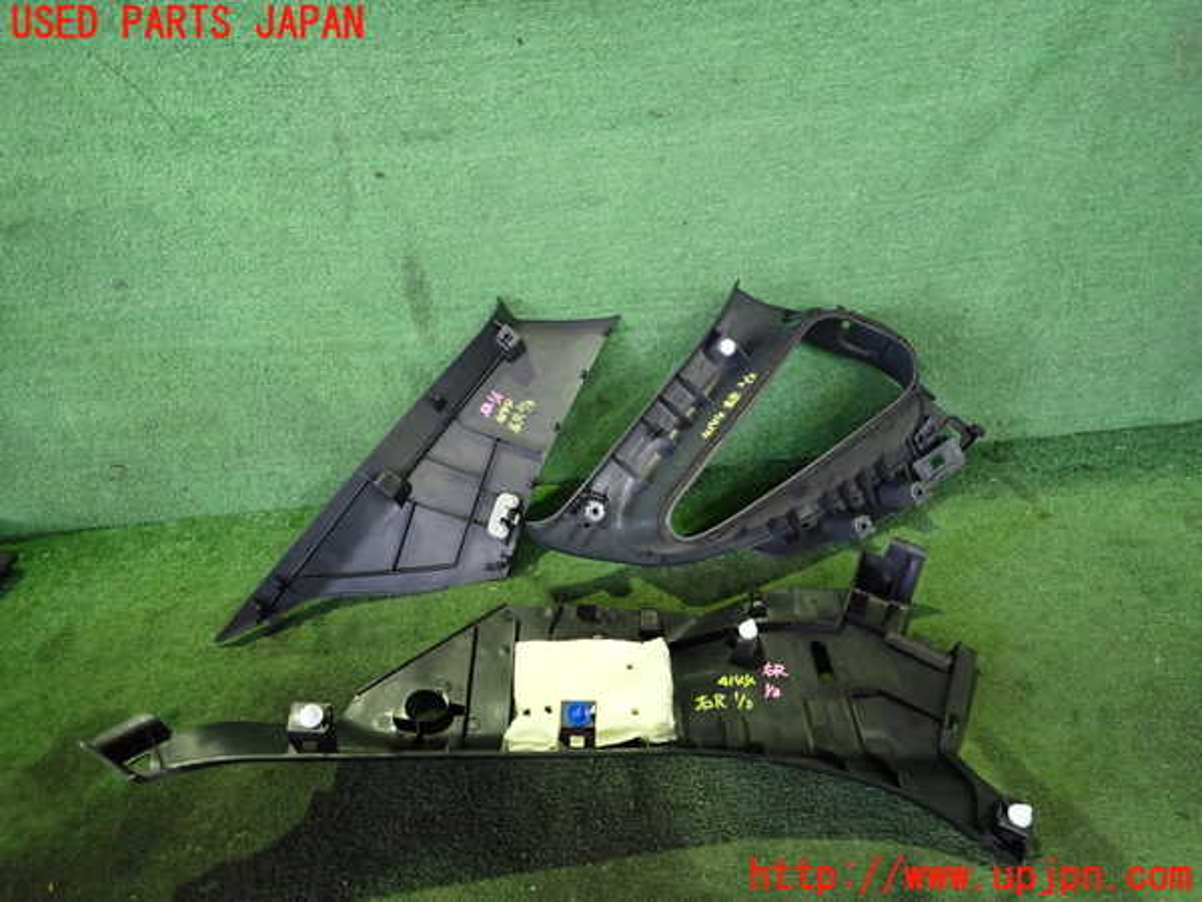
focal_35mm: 25
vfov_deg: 54.9
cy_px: 451
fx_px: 868
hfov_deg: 69.4
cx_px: 601
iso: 640
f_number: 2
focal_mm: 4.5
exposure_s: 1/30
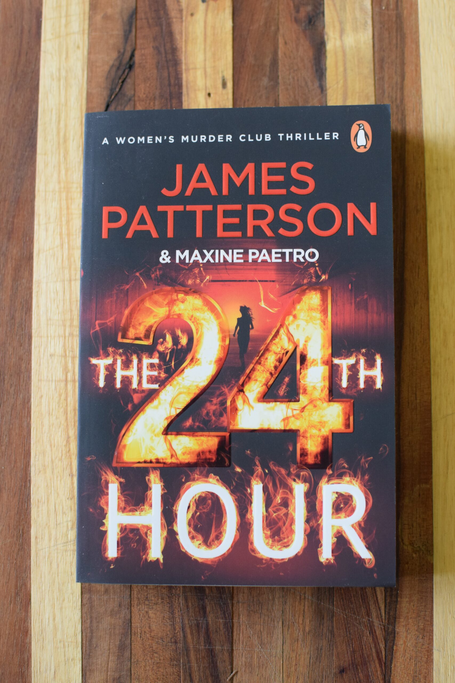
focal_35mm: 52
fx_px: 995
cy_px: 342
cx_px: 228
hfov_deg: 25.8
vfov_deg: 37.8
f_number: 4
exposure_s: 1/125
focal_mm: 35
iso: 1250
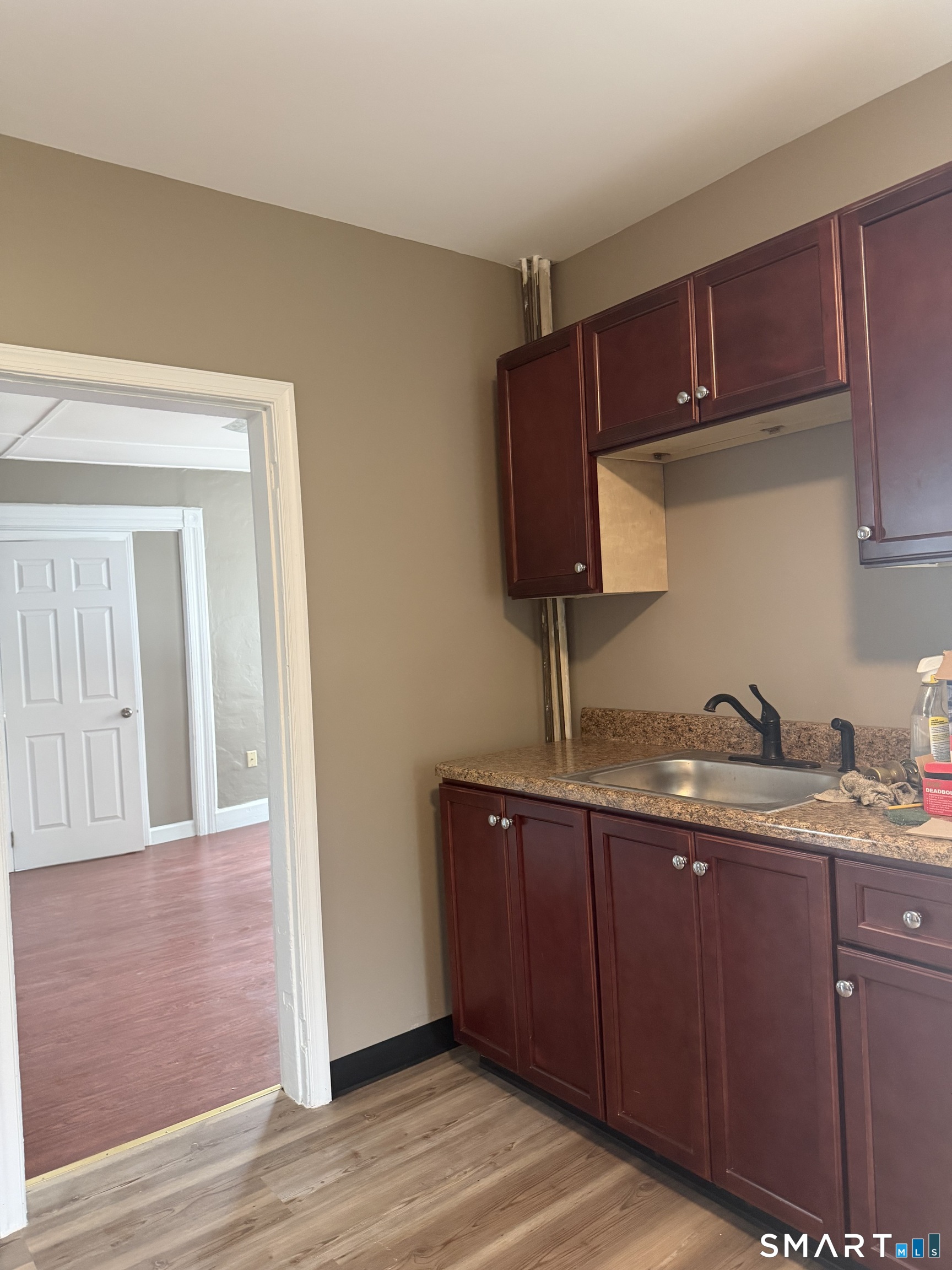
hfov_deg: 56.8
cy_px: 635
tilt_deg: -1.1
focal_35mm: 24
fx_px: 880
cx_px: 476
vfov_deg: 71.6
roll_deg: +3.2
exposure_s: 1/60
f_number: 1.78
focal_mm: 6.76
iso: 500
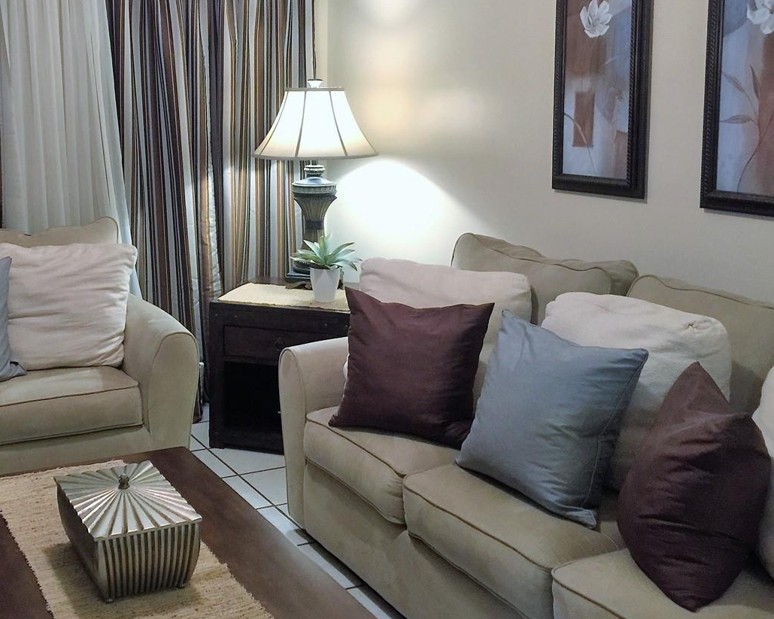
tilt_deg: -5.8
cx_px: 225
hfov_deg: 41.2
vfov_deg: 33.8
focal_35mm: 44
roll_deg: +0.2
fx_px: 1008
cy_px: 195
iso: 100
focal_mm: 4.15
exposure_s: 1/10
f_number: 2.2
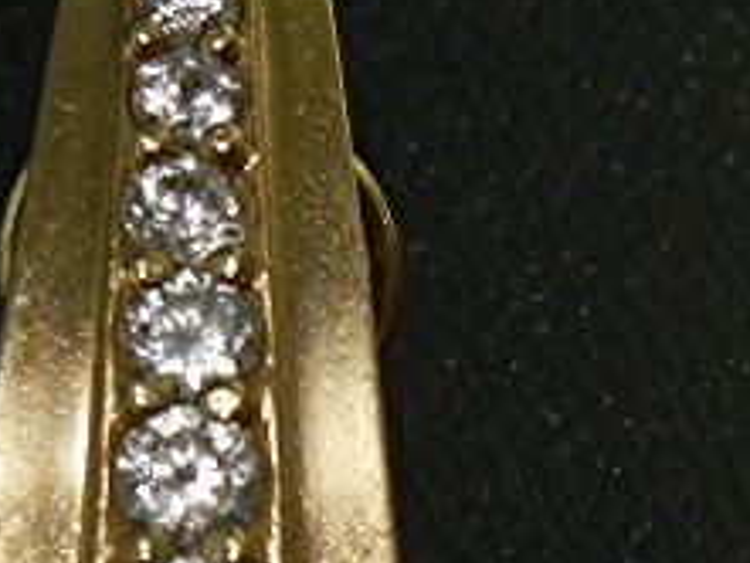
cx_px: 543
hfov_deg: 7.2
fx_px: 5918
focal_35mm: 273
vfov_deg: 5.4
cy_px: 522
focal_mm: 10.6
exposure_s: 1/30
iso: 258
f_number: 8
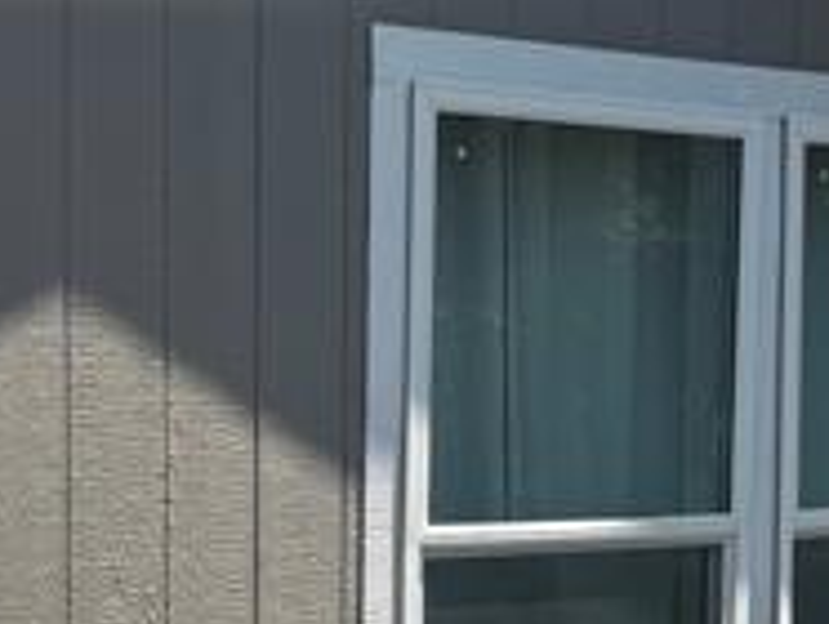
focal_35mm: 132
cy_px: 597
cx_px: 388
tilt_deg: -4.9
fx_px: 3165
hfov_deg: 14.9
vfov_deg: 11.2
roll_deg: -0.4
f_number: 1.78
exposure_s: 1/3096
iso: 80
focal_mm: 6.76
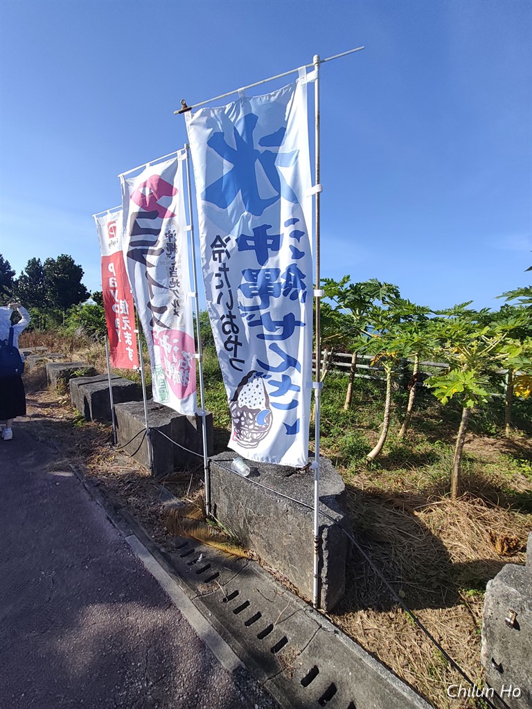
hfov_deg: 81.7
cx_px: 266
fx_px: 307
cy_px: 354
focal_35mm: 15
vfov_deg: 98.2
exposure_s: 1/1073
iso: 50
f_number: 2.2
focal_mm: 1.67
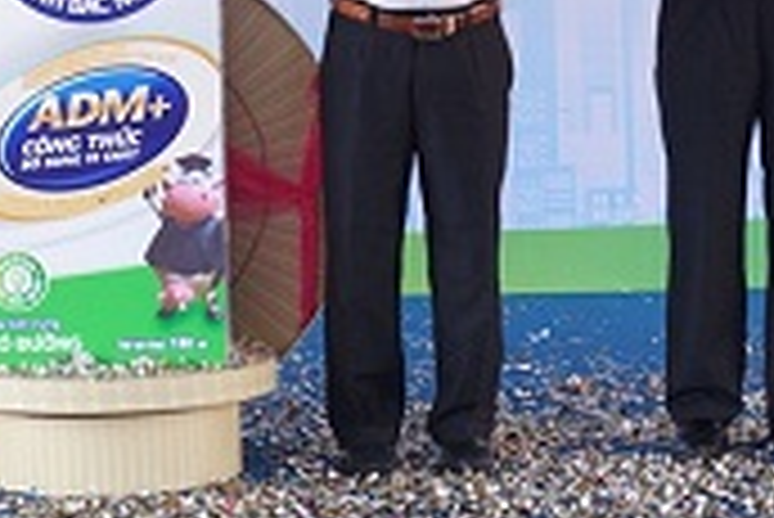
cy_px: -131
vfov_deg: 11.7
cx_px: 54
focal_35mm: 115
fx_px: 2475
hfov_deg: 17.5
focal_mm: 22
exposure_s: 1/125
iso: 320
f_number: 4
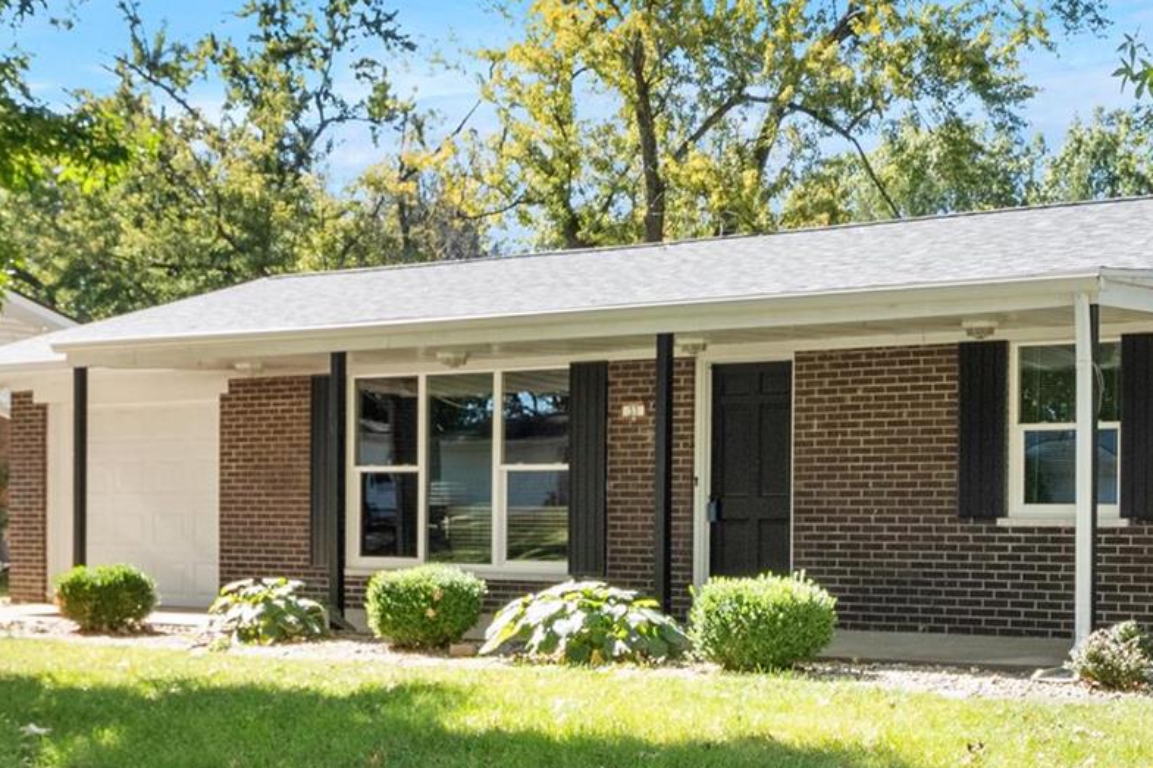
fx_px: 1697
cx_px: 867
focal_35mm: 53
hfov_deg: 36.6
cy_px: 383
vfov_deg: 25.5
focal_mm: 13
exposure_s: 1/80
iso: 400
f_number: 8
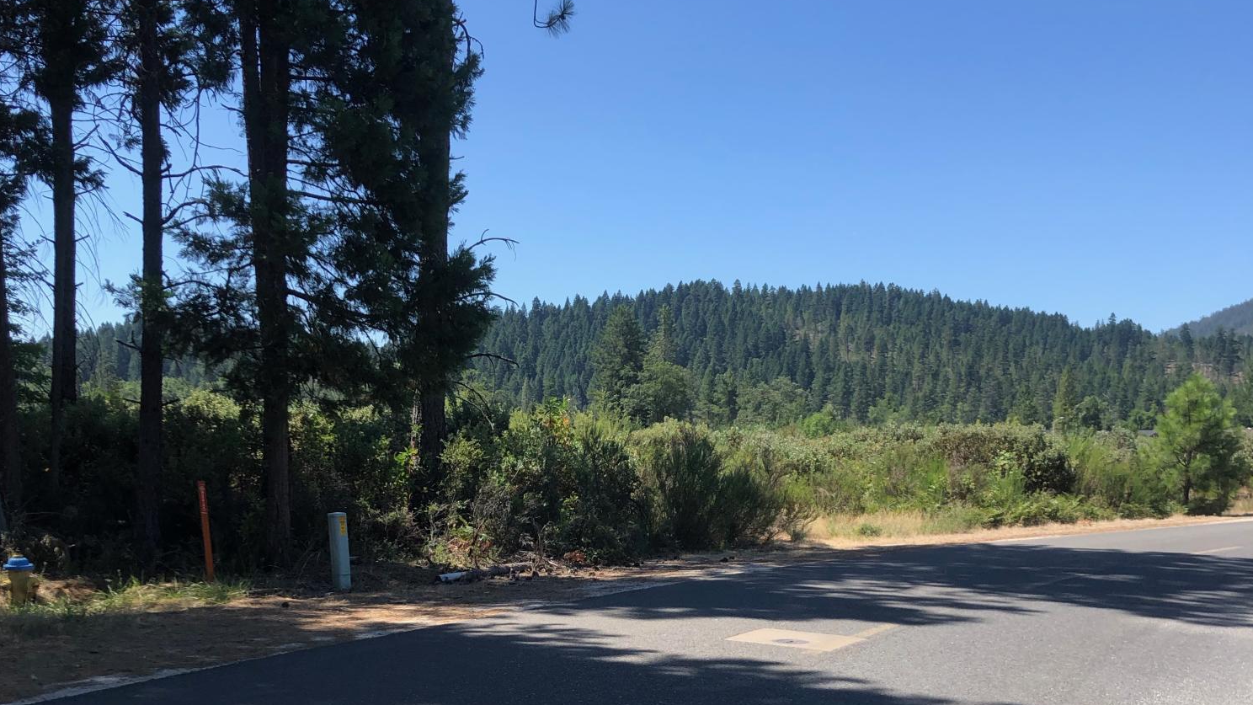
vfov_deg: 28.1
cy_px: 614
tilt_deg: -6.8
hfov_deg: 49.4
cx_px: 629
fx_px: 1362
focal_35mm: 41
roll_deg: -0.1
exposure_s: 1/1043
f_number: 1.8
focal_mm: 3.99
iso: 20
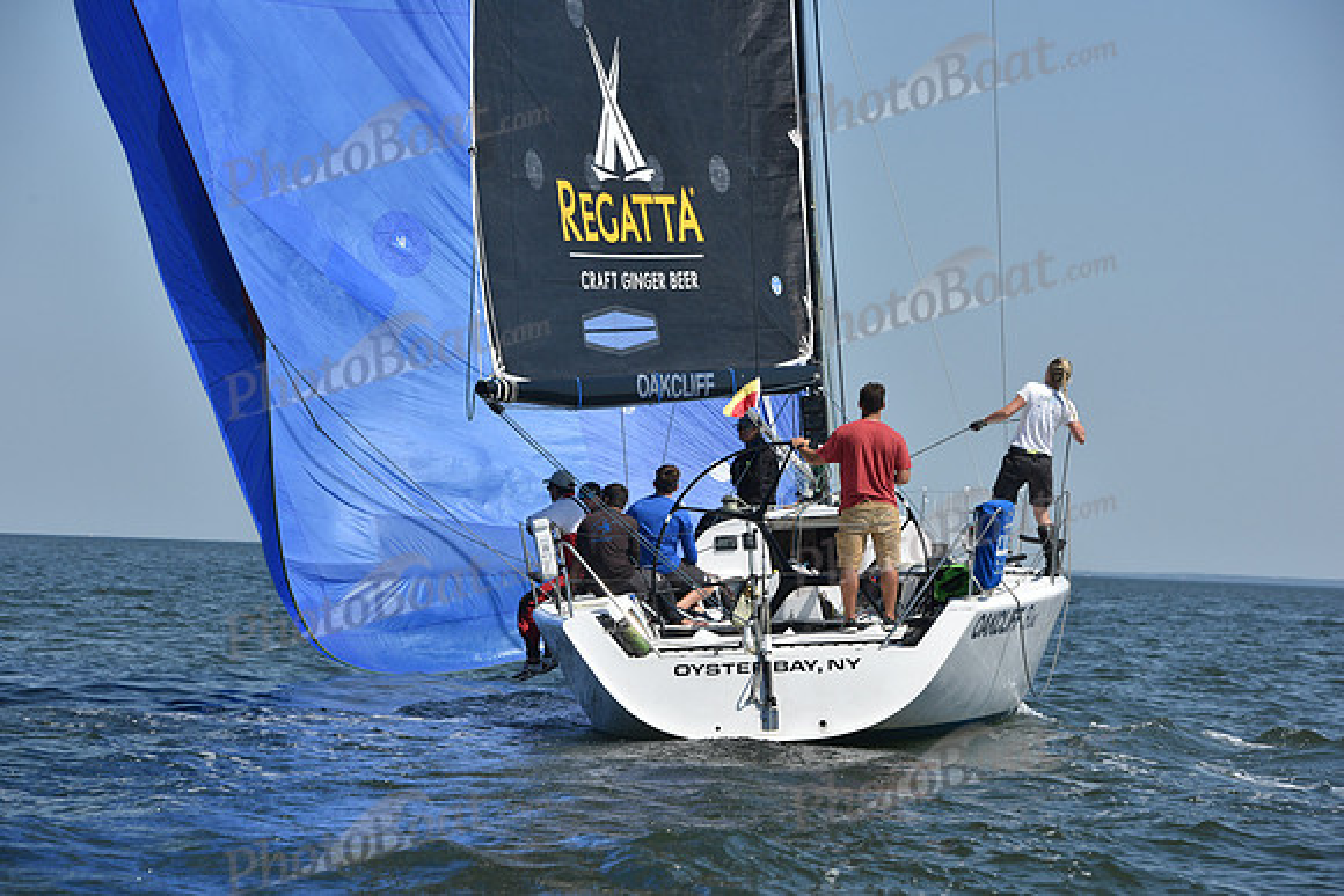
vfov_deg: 9.8
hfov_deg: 14.7
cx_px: 672
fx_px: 5228
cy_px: 448
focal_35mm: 140
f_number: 9
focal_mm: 140
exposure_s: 1/1250
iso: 250
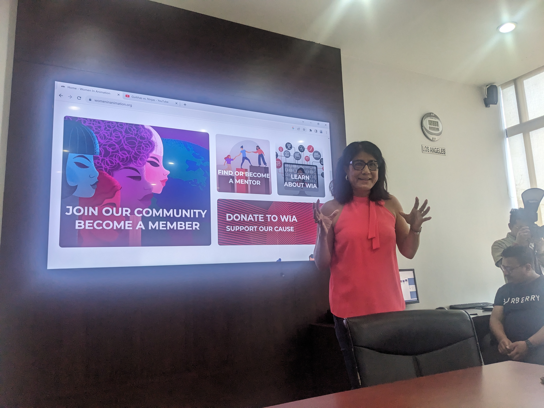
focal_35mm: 27
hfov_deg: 65.3
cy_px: 204
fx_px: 424
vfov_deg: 51.4
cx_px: 272
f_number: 1.73
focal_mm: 4.38
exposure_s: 1/99.9
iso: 236
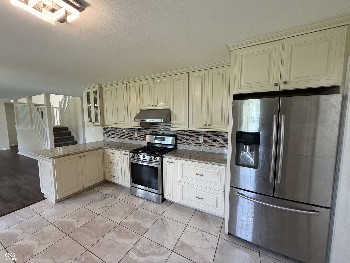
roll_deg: +1.0
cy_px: 132
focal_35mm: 14
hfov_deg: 102.1
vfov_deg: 85.7
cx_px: 175
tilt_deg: -5.9
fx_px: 142
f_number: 2.2
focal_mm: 2.22
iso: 250
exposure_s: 1/120
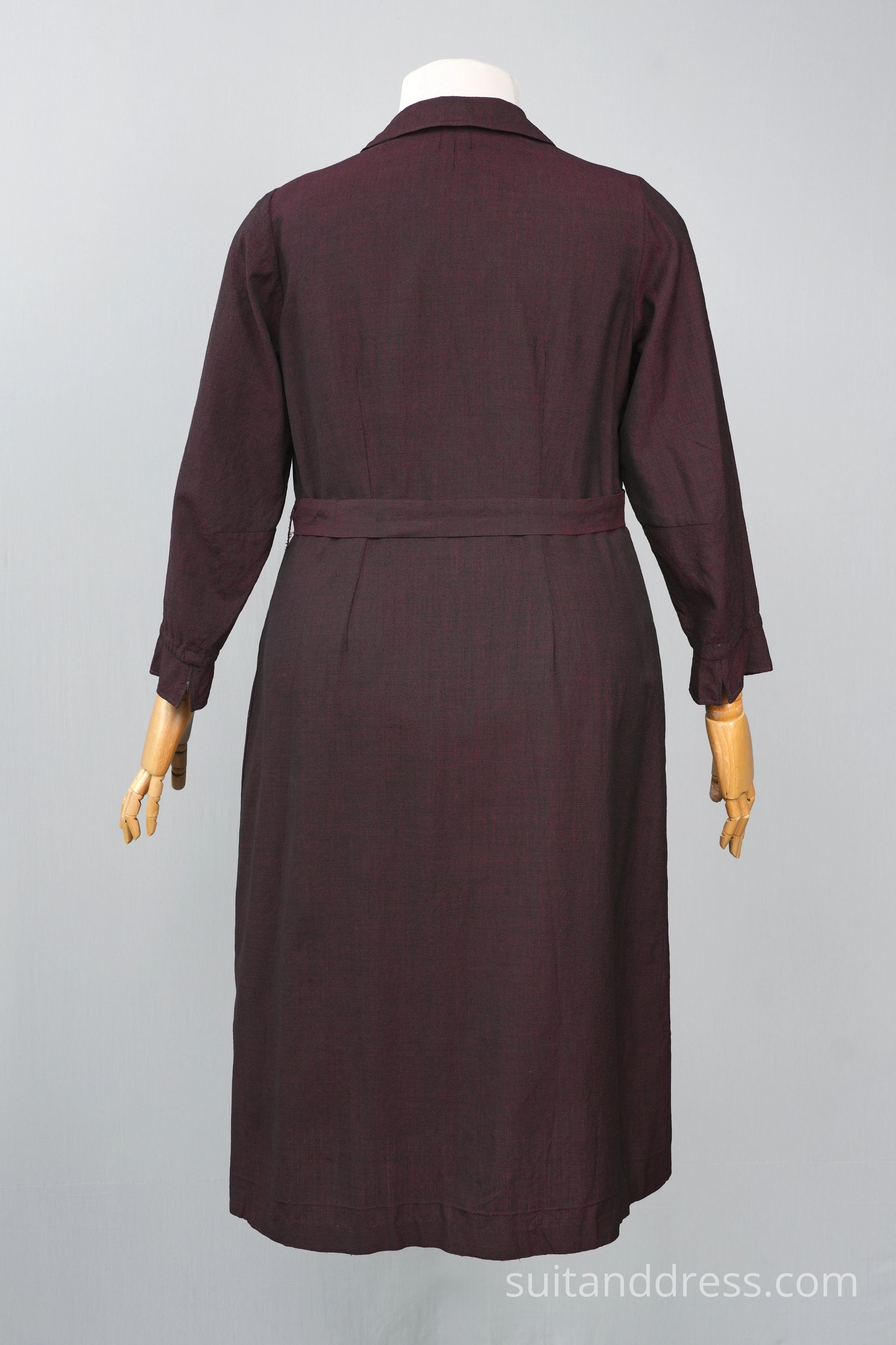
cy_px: 672
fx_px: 1848
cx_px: 448
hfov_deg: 27.3
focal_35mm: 50
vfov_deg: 40.0
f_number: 8
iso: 500
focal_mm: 33
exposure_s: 1/30
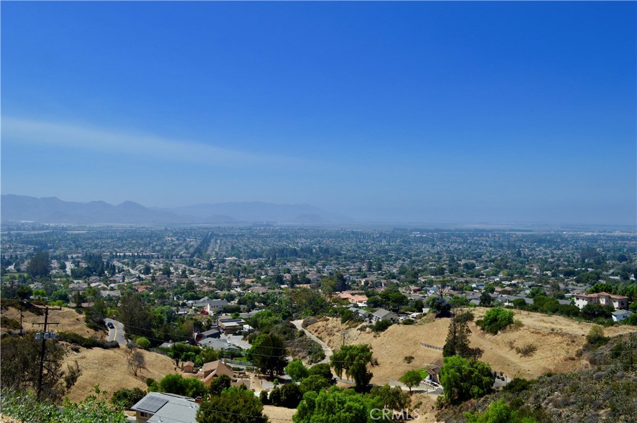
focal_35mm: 30
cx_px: 318
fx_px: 530
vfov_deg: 43.5
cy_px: 212
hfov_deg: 62.0
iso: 100
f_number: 7.1
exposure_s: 1/400
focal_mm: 20
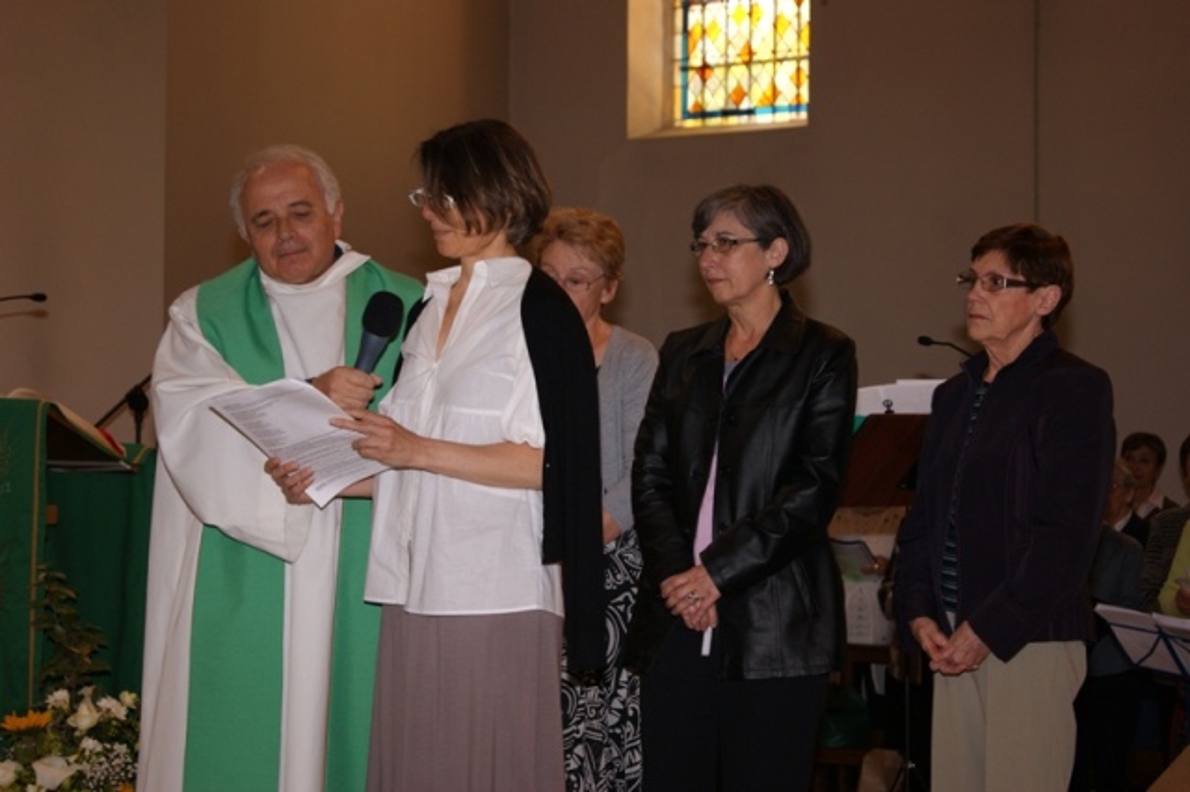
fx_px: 2478
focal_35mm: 75
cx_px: 595
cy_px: 396
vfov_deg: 18.2
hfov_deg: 27.0
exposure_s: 1/40
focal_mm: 50
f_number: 5.6
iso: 200
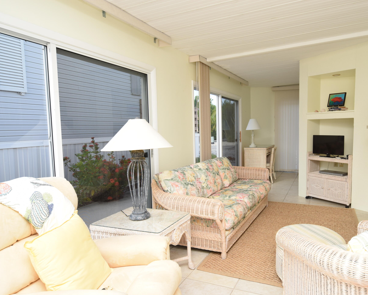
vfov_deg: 61.8
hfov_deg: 72.7
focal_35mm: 23
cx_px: 223
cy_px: 150
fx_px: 246
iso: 220
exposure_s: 1/125
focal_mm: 13
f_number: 5.6
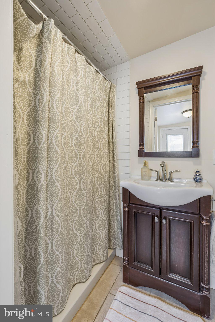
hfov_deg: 77.3
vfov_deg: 100.4
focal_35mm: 15
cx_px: 108
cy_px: 161
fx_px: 134
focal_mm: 10
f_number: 8
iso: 250
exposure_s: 1/3.33
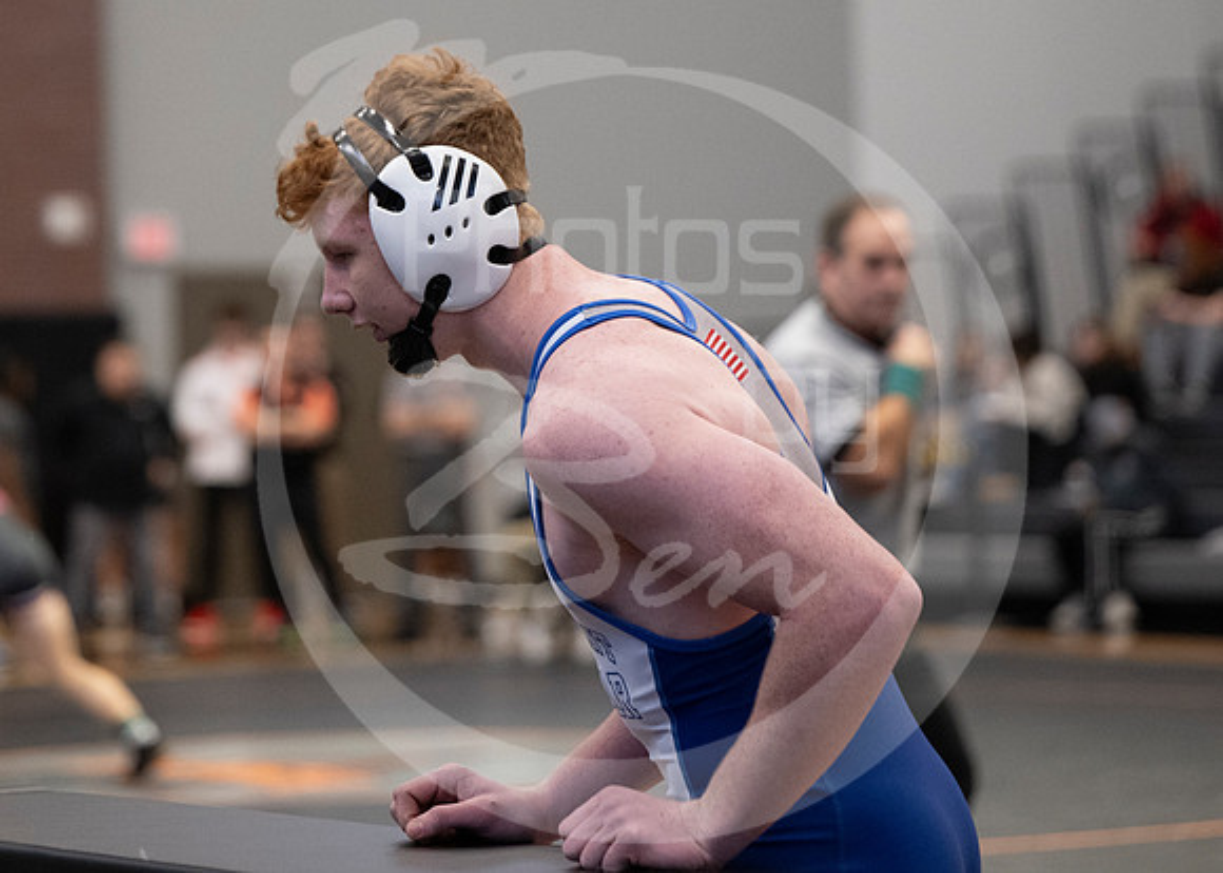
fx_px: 5258
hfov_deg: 13.3
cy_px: 201
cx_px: 507
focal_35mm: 151
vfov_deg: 9.5
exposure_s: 1/1000
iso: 3200
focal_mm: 92
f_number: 2.8
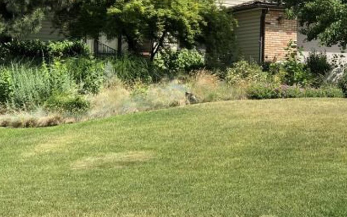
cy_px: 47
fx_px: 813
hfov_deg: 24.1
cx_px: 184
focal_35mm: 86
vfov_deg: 15.1
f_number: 2.4
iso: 16
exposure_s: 1/511
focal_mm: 6
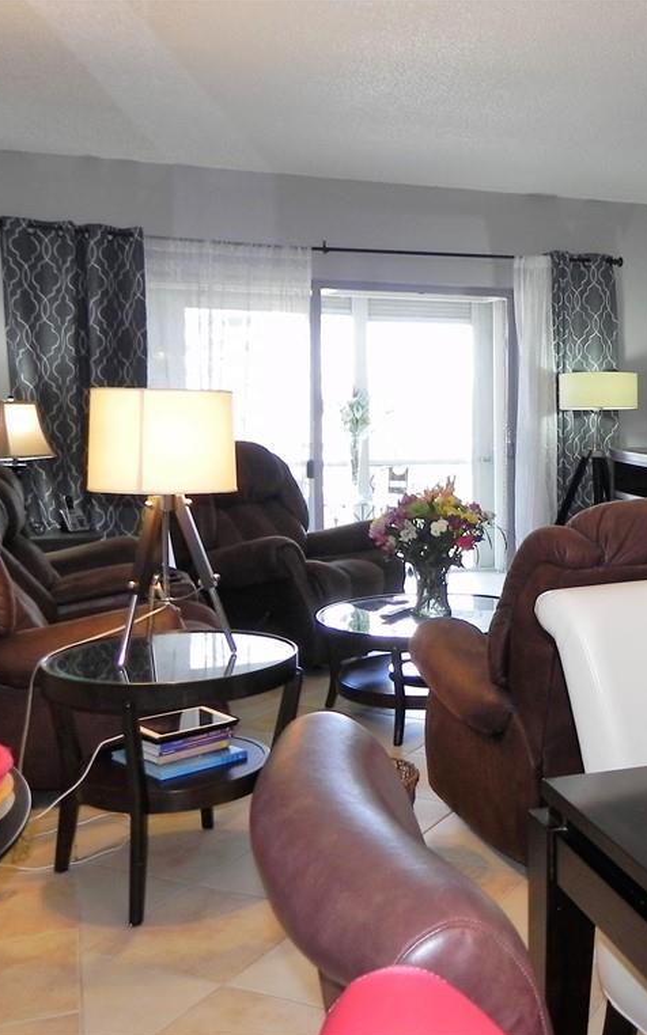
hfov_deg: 33.1
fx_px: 1044
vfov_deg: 52.8
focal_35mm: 37
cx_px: 546
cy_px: 518
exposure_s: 1/41
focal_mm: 4.6
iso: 160
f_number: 2.8
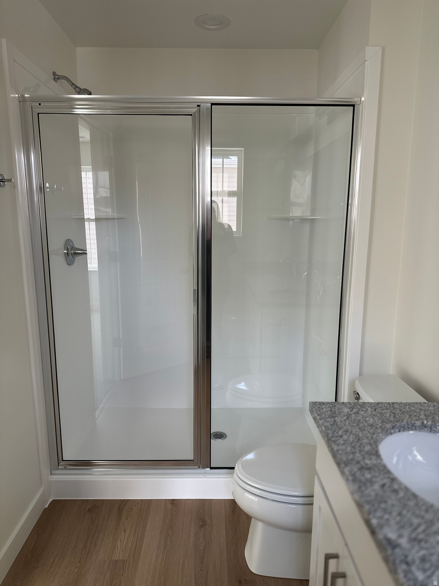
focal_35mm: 24
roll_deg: -1.3
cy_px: 293
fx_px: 406
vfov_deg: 71.6
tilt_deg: -7.8
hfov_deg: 56.8
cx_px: 220
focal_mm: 6.86
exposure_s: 1/120
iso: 125
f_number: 1.78
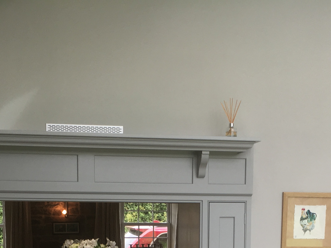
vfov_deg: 18.6
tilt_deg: -6.3
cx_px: 159
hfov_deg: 26.3
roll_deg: -0.7
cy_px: 316
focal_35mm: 74
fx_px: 708
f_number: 2.2
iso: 32
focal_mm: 4.15
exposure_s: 1/100
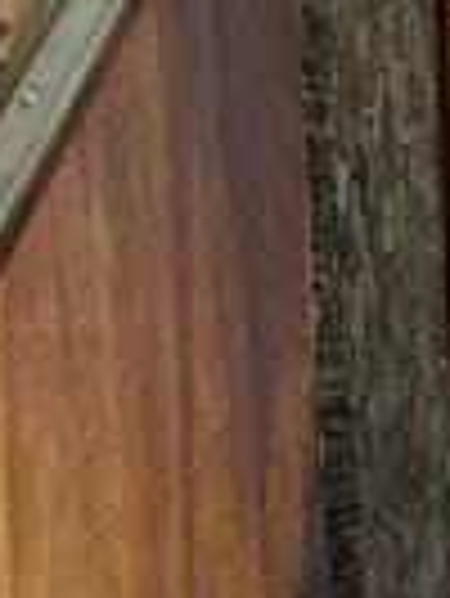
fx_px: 1402
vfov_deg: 23.8
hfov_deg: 14.8
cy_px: 468
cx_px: 914
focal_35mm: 81
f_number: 2.2
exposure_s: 1/120
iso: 295
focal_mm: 1.83
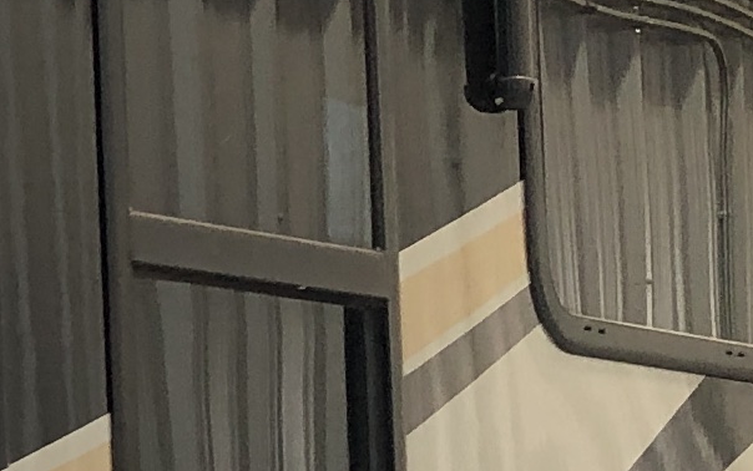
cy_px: 831
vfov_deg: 6.5
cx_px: -868
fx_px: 4065
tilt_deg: -1.0
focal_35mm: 198
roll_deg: +1.1
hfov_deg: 9.7
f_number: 1.8
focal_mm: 3.99
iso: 25
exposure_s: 1/40
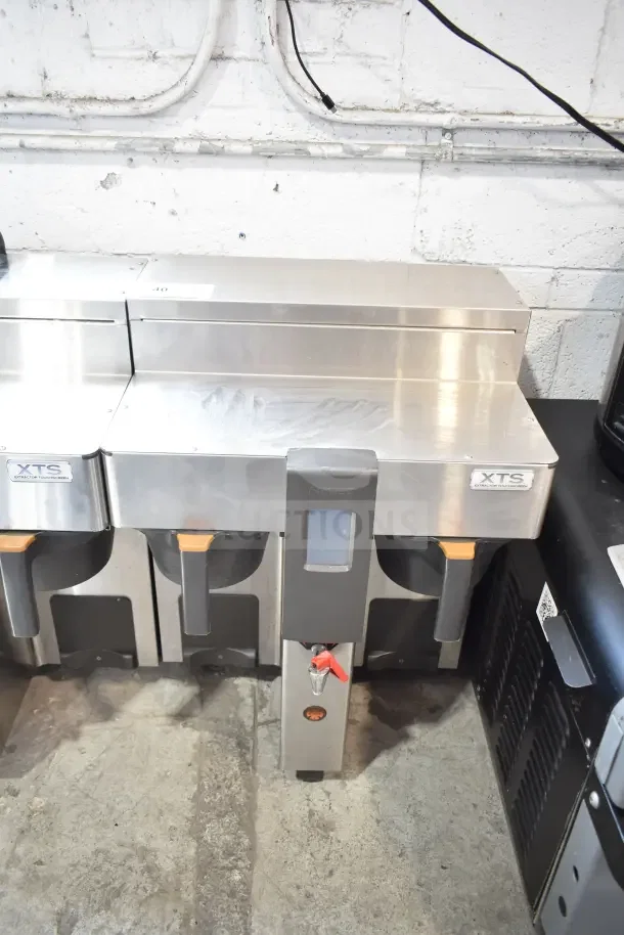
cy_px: 468
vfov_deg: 67.4
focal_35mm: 27
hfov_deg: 48.0
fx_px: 701
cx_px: 312
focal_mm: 18
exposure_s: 1/30
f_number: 3.5
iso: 400
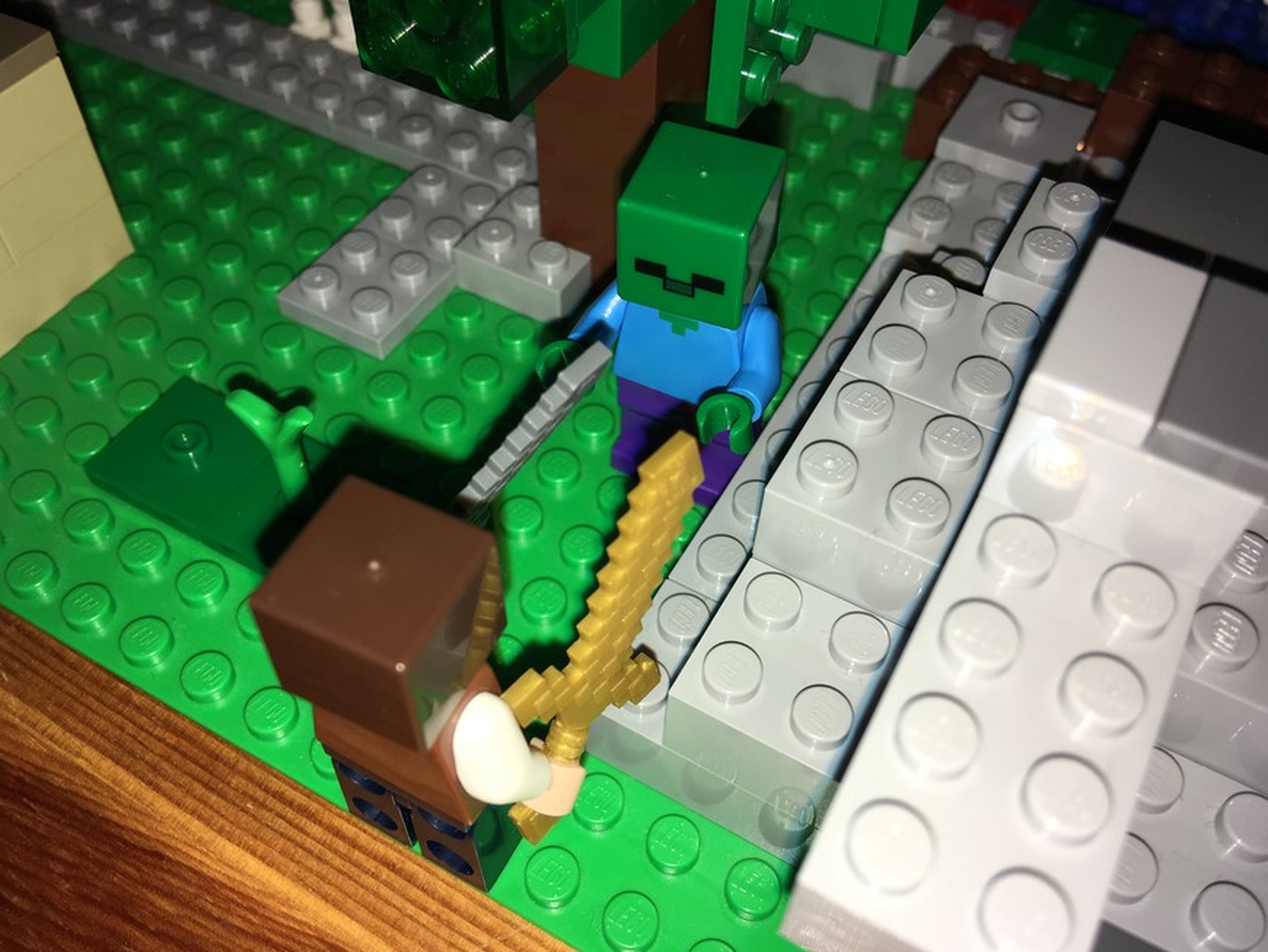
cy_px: 472
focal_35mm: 30
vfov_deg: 46.8
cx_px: 628
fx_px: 1099
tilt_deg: -52.8
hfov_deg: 59.9
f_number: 2.2
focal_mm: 4.15
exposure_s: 1/276
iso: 25
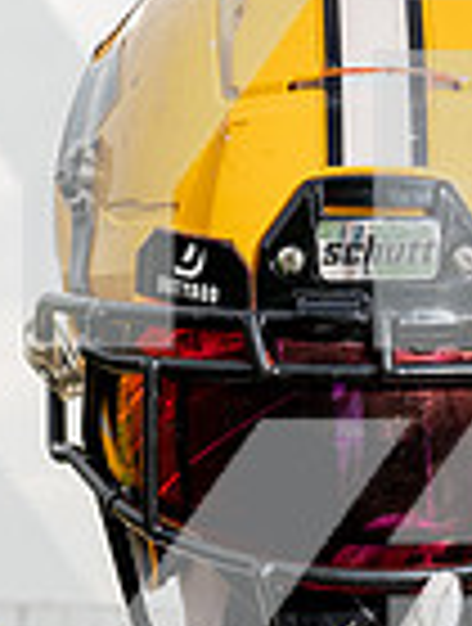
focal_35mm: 188
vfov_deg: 10.4
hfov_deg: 7.9
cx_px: 301
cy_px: 660
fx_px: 3402
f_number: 8
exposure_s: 1/250
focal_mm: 47
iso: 100
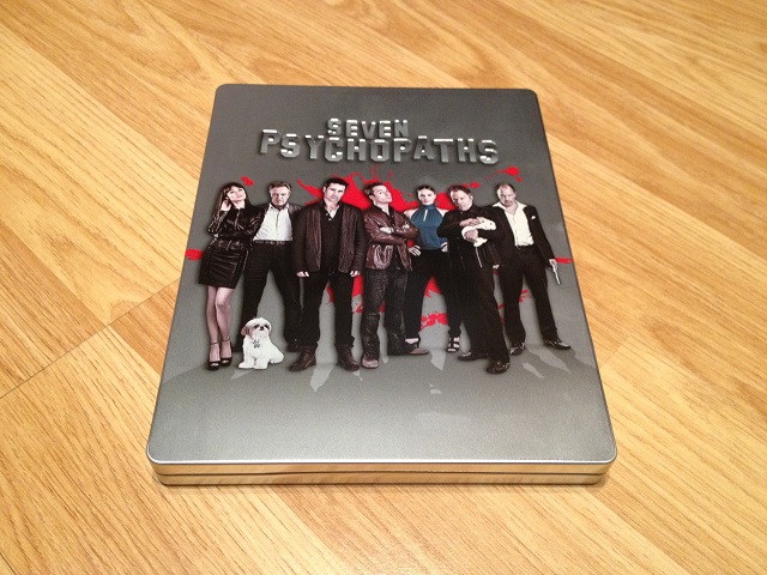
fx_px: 776
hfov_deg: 52.6
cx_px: 384
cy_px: 288
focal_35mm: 35
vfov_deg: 40.7
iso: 250
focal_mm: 4.28
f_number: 2.4
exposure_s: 1/20
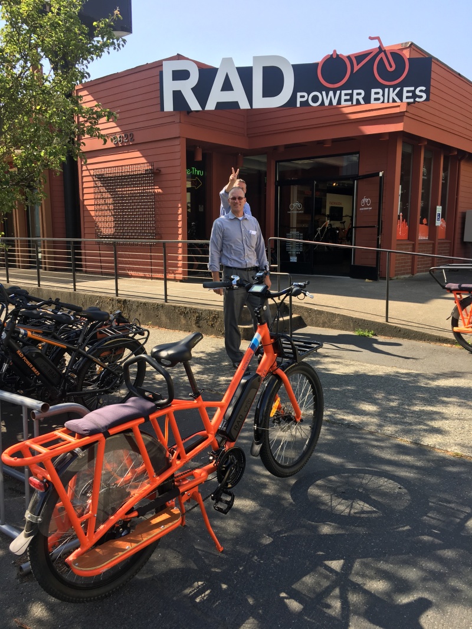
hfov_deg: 48.2
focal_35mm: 29
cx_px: 236
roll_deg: +0.9
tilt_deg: -8.2
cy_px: 314
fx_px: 527
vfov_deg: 61.6
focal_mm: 4.15
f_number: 2.2
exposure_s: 1/516
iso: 25
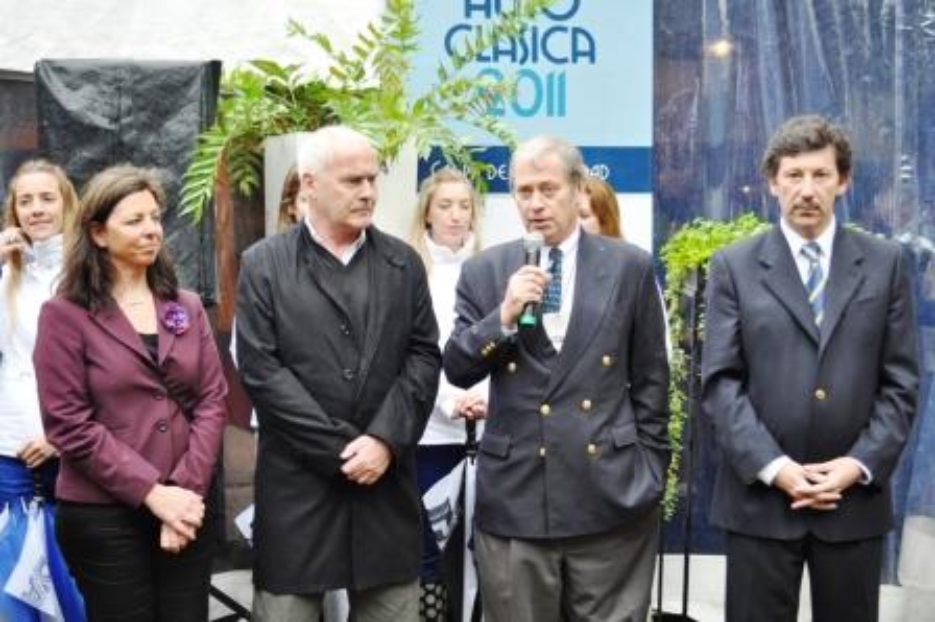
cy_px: 311
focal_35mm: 51
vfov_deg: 26.4
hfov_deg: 38.9
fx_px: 1324
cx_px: 468
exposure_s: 1/80
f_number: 5
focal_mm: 34
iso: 400
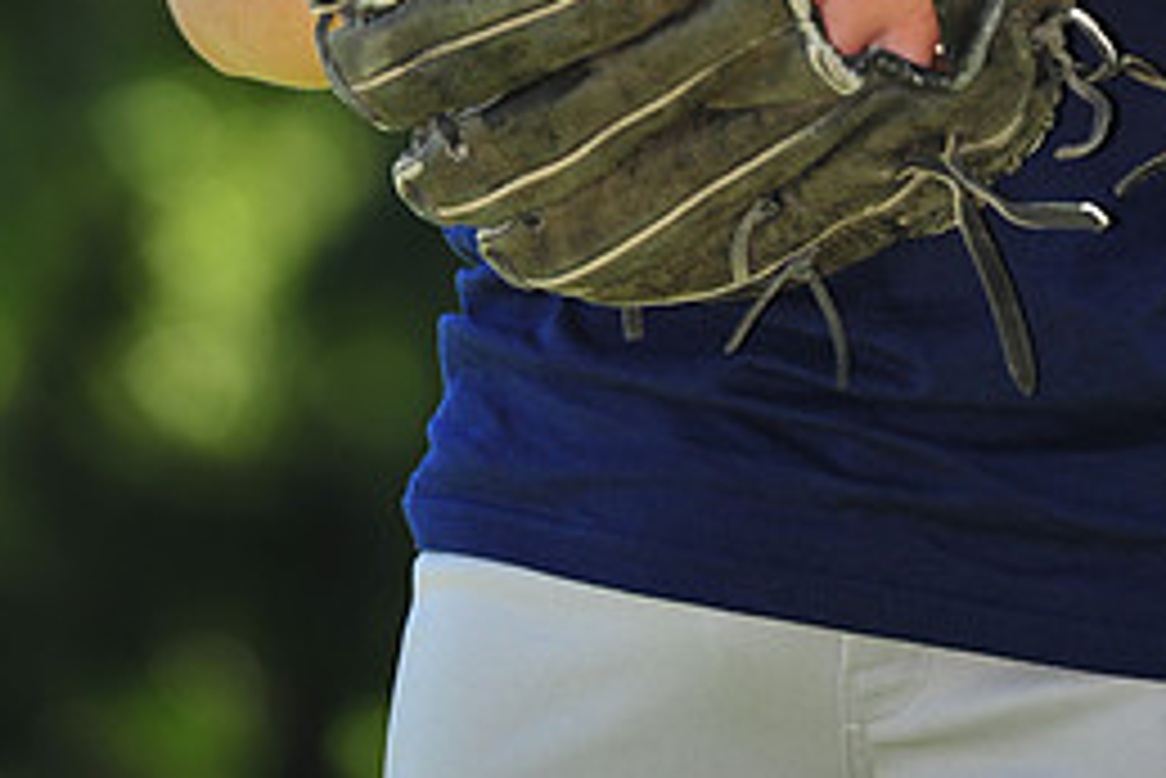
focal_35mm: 447
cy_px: -454
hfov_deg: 4.6
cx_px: 806
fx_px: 14485
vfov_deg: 3.1
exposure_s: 1/400
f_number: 4
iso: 200
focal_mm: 200
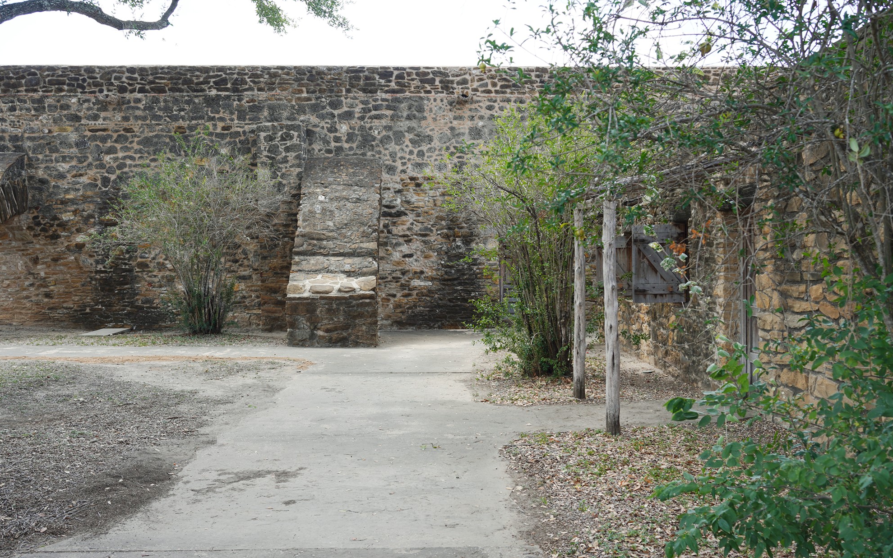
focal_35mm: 34
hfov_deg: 56.7
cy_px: 300
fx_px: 827
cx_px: 450
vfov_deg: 37.3
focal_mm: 33
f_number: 7.1
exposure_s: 1/100
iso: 100
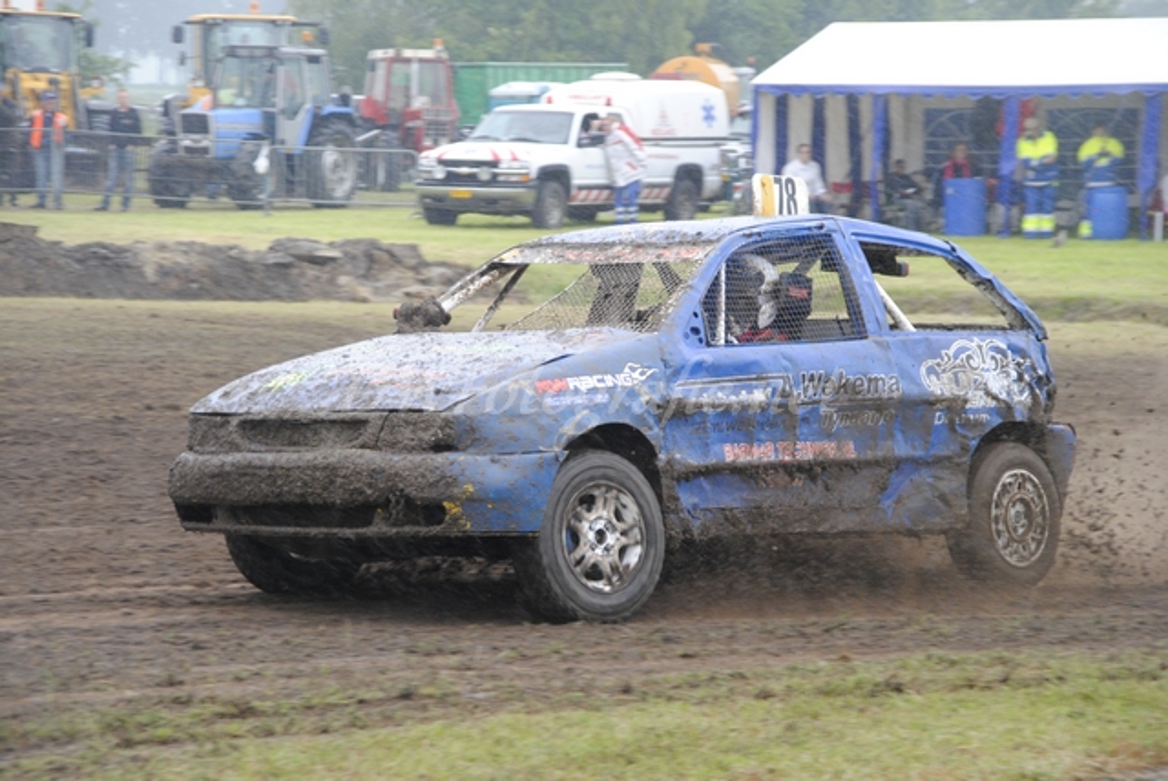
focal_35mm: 165
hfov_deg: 12.4
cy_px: 390
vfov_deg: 8.3
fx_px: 5358
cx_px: 584
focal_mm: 110
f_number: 5.3
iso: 800
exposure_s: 1/400
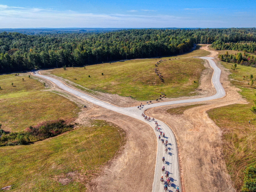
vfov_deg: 44.1
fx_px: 237
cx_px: 134
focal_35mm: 32
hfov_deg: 56.8
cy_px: 101
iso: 100
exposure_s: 1/1000
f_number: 3
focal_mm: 4.9
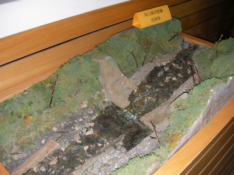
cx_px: 117
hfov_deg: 45.8
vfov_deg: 35.1
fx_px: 277
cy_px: 88
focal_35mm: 41
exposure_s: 1/30
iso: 244
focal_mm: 6.3
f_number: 3.5
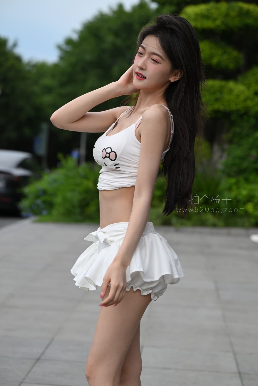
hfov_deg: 15.9
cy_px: 193
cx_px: 129
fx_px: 924
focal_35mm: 86
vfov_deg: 23.6
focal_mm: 86
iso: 250
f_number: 4
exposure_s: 1/640
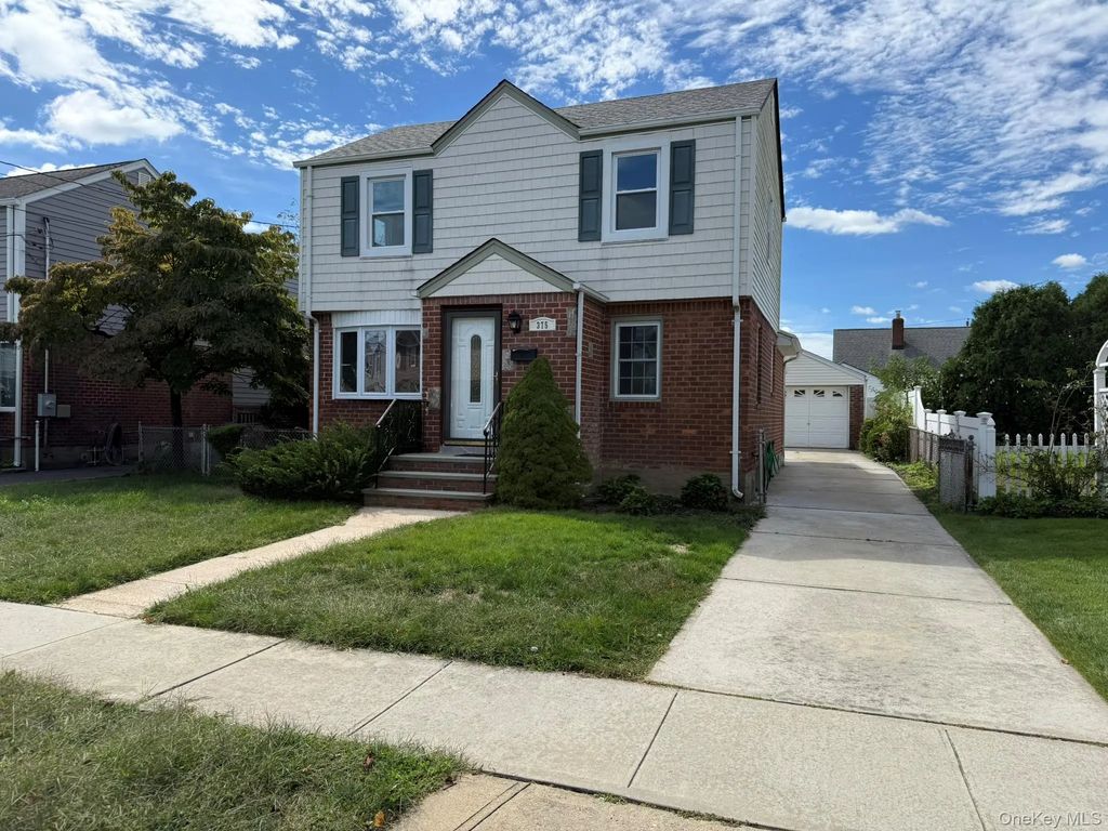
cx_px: 554
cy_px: 416
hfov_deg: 71.6
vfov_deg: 56.8
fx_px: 768
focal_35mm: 24
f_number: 1.78
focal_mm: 6.76
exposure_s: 1/4975
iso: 80
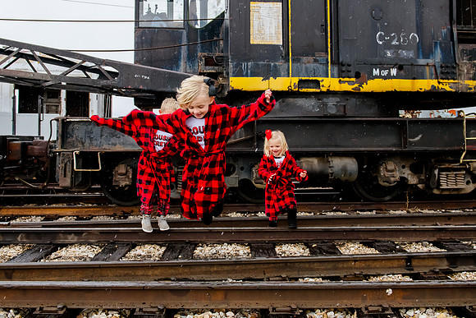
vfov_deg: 38.2
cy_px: 122
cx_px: 230
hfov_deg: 55.1
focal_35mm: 34
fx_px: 456
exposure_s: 1/320
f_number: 7.1
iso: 1250
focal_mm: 28
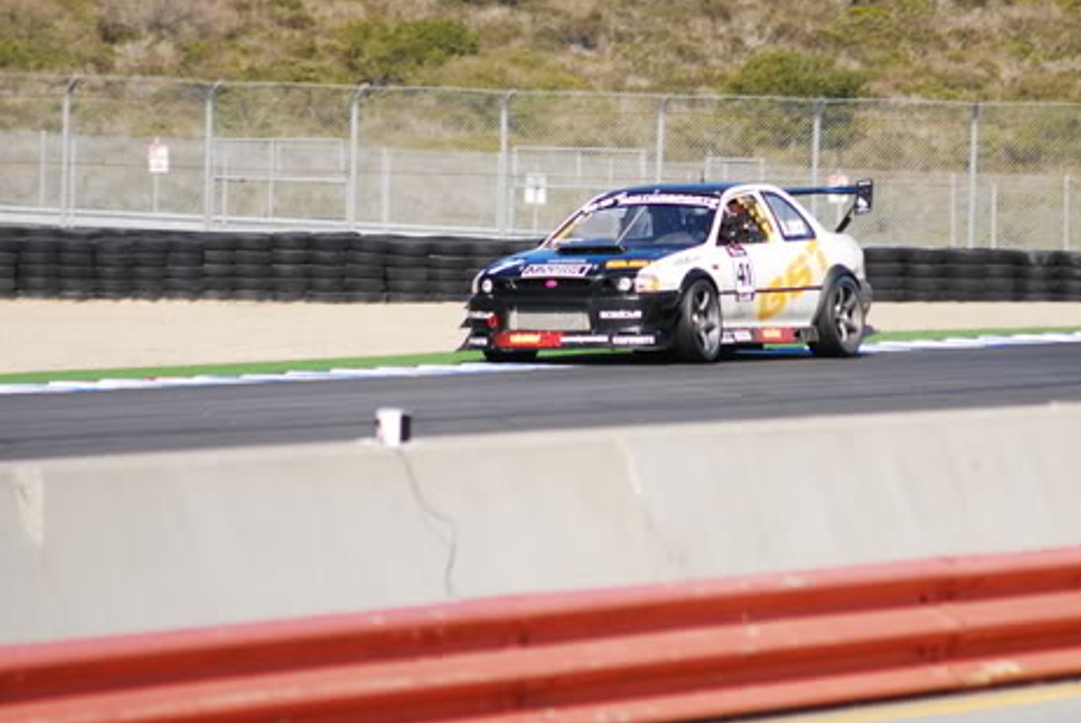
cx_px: 591
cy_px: 283
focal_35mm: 353
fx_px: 10610
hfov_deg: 5.8
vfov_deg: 3.9
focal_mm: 170
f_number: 4.8
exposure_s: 1/500
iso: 100
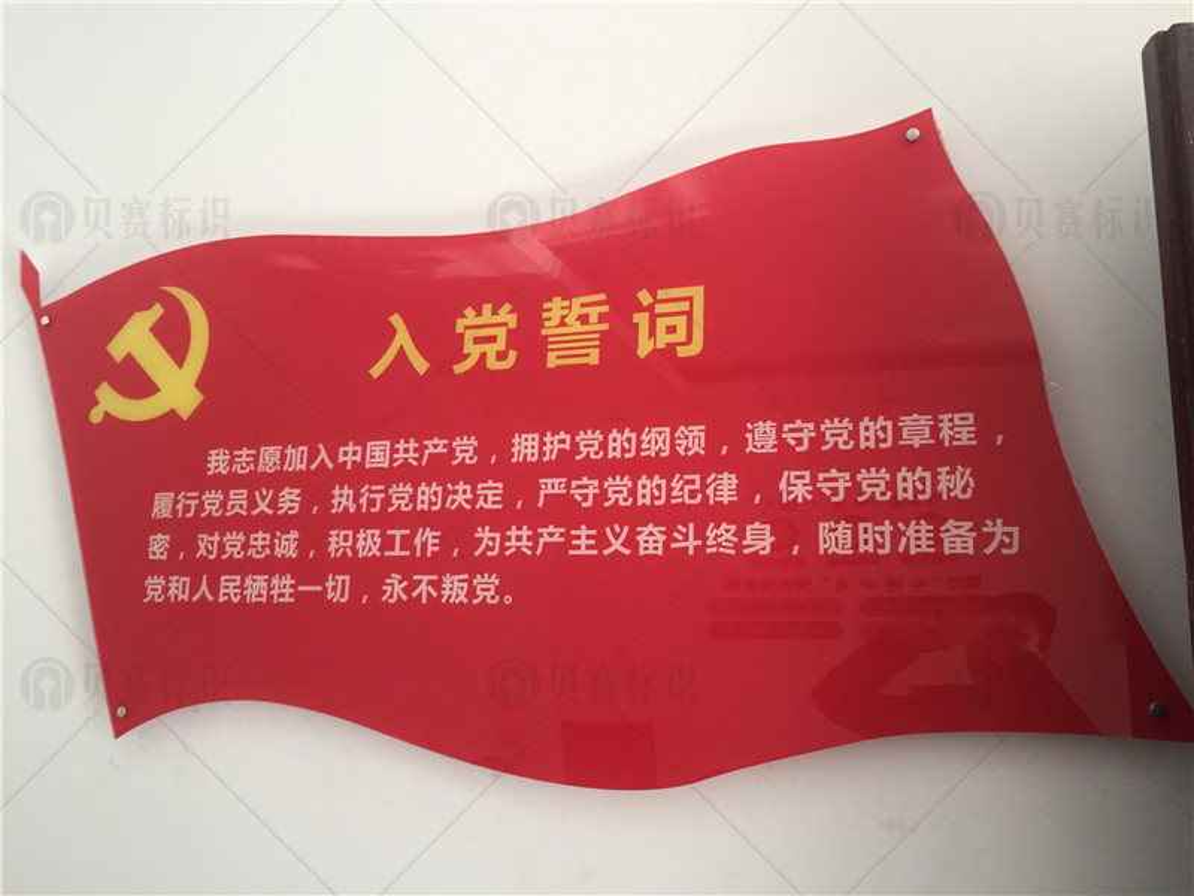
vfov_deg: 48.2
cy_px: 448
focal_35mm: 29
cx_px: 597
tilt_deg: +12.1
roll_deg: -2.3
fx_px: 1000
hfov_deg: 61.7
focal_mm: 4.15
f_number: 2.2
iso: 64
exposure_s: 1/33
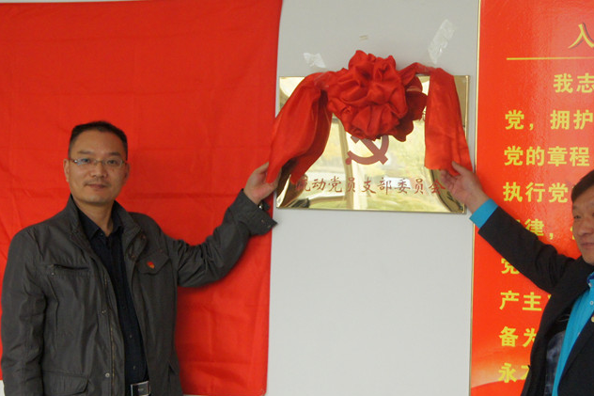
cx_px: 361
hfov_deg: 27.0
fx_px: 1232
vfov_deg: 18.2
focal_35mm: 75
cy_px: 191
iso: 1600
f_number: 5
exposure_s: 1/40
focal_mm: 35
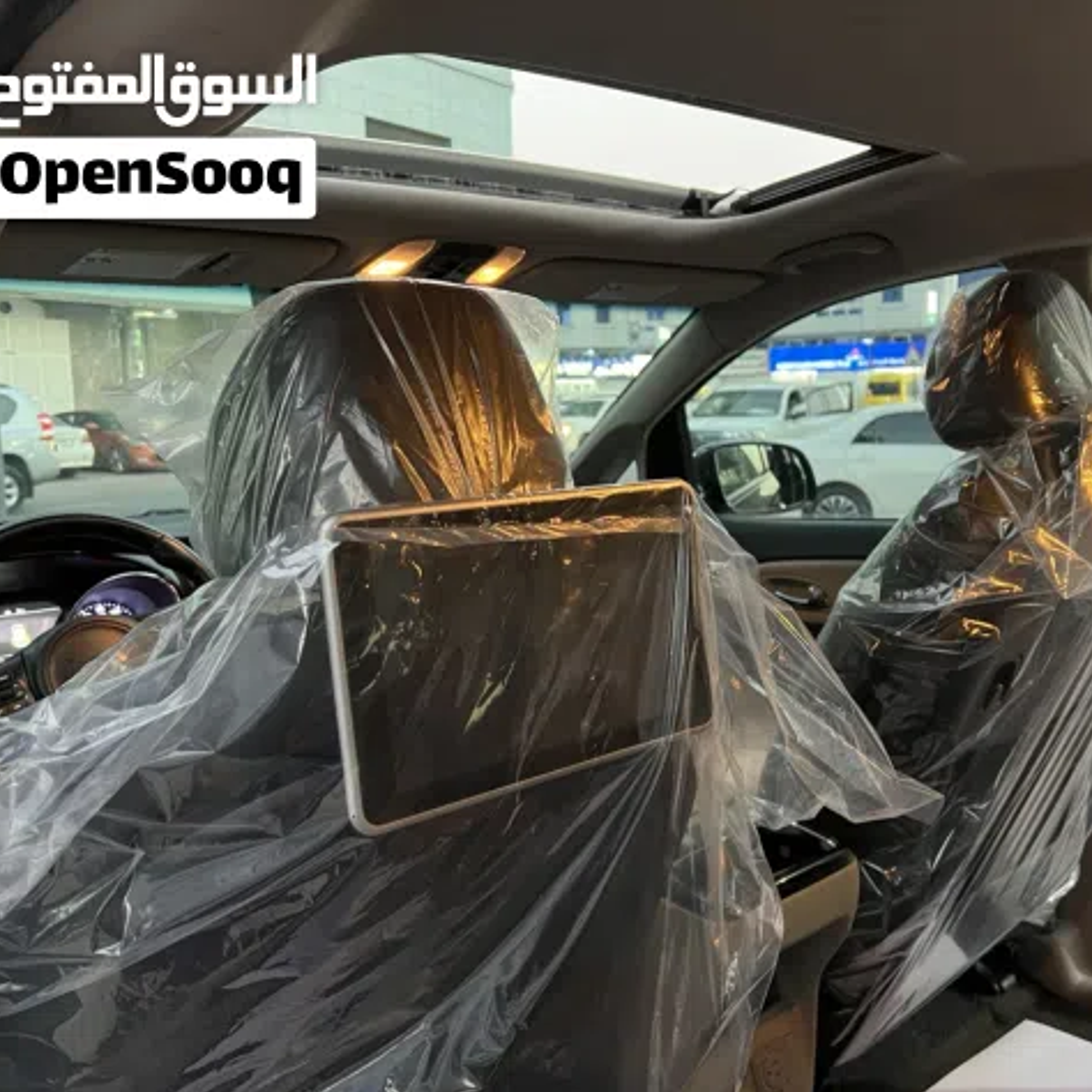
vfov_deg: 52.5
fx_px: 1106
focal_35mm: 31
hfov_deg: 52.1
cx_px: 663
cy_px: 551
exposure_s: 1/33
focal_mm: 5.7
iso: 400
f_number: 1.5
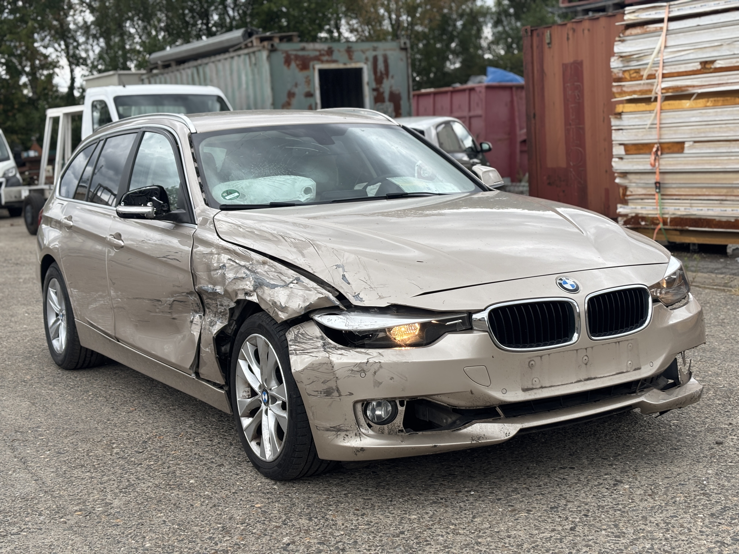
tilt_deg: -7.2
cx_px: 370
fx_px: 1110
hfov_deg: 36.8
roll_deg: +3.6
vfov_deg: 28.0
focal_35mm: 52
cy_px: 277
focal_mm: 5.96
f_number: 1.6
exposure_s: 1/872
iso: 32
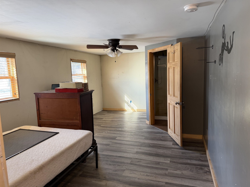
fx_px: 173
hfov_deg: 71.6
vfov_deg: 56.8
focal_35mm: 24
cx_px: 125
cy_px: 94
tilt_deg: -6.8
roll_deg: +1.8
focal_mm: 6.76
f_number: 1.78
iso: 125
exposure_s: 1/60
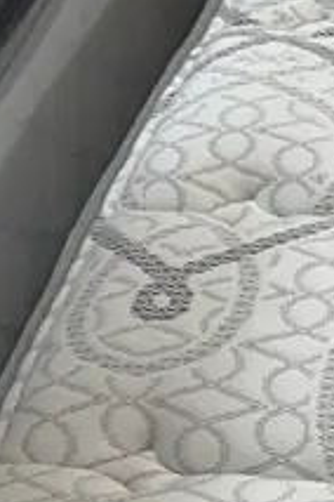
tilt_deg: -49.0
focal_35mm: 120
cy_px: 613
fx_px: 1670
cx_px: 842
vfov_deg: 16.3
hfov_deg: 9.8
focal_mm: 6.86
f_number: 1.78
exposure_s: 1/100
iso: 64
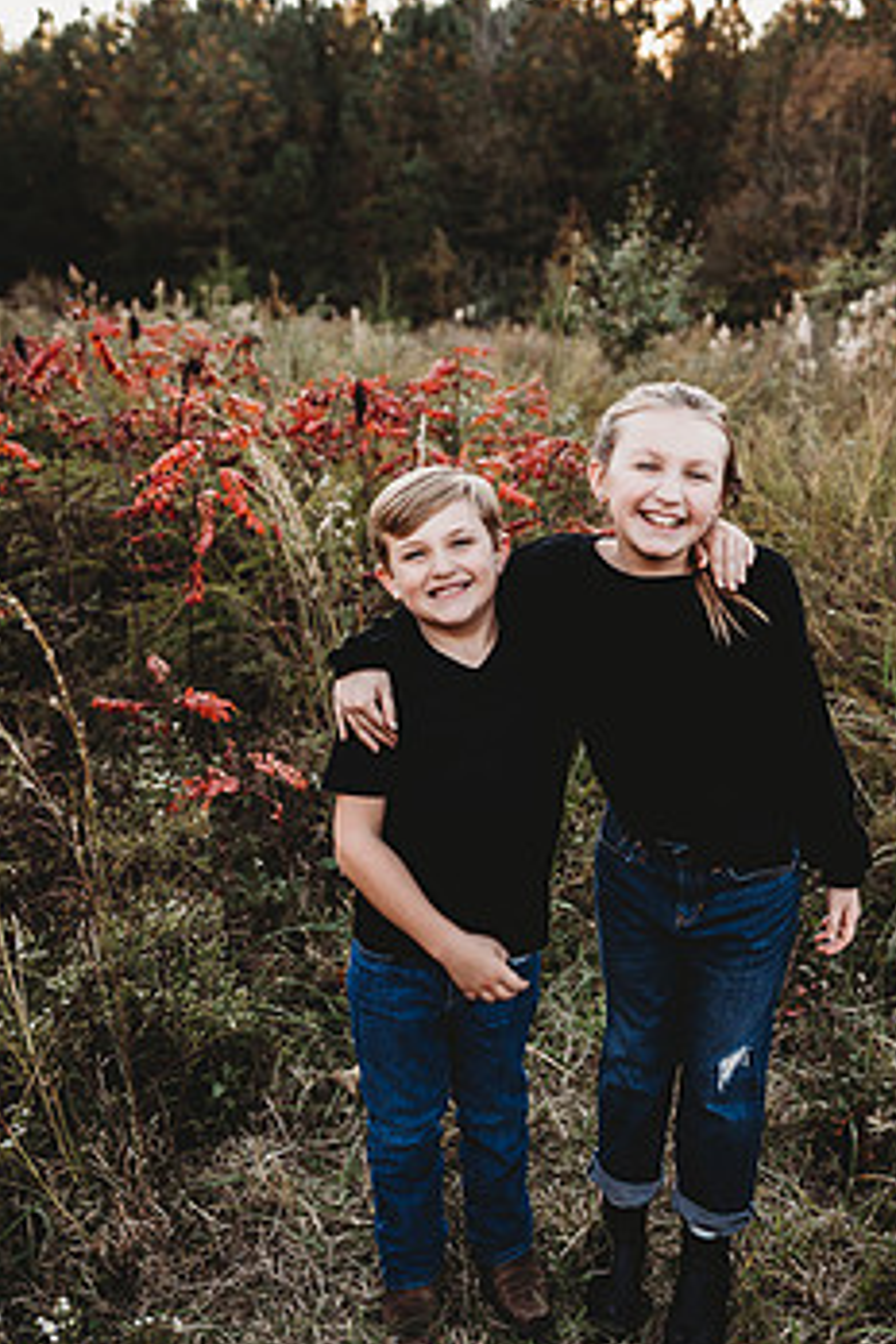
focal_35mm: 31
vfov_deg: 60.3
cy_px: 691
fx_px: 1157
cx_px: 545
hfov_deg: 42.1
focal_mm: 24
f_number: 2.5
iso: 100
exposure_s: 1/125
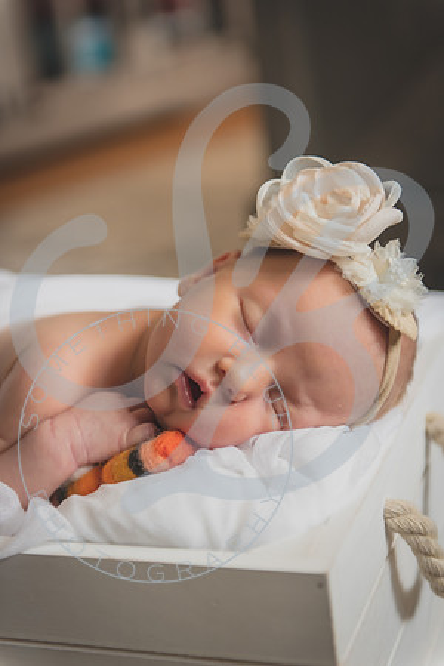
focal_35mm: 70
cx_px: 222
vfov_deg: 28.8
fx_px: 1295
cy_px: 333
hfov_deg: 19.5
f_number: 2.8
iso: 1000
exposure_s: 1/125
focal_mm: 70
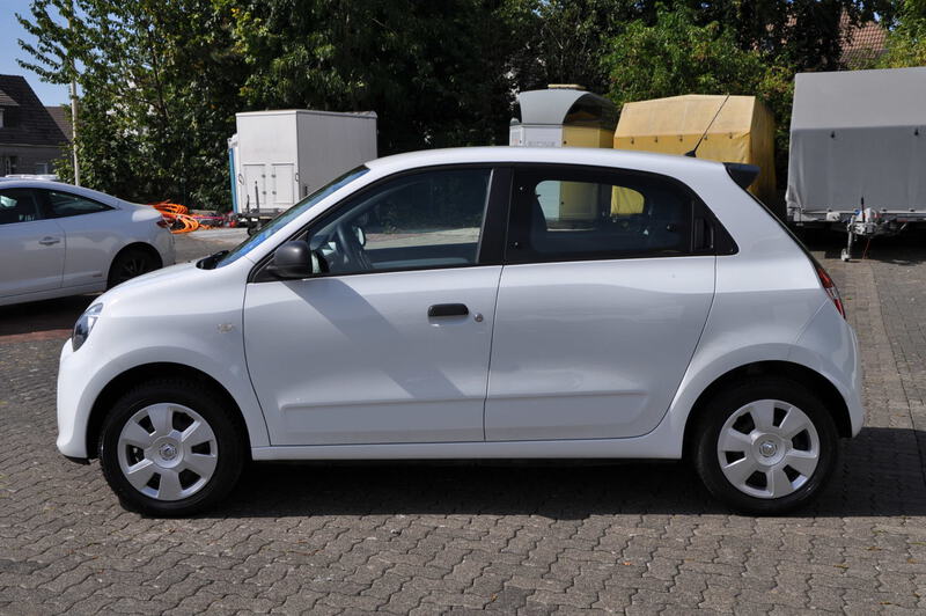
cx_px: 463
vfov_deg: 29.8
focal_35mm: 45
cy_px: 308
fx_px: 1157
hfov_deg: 43.6
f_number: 10
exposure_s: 1/400
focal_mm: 30
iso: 200
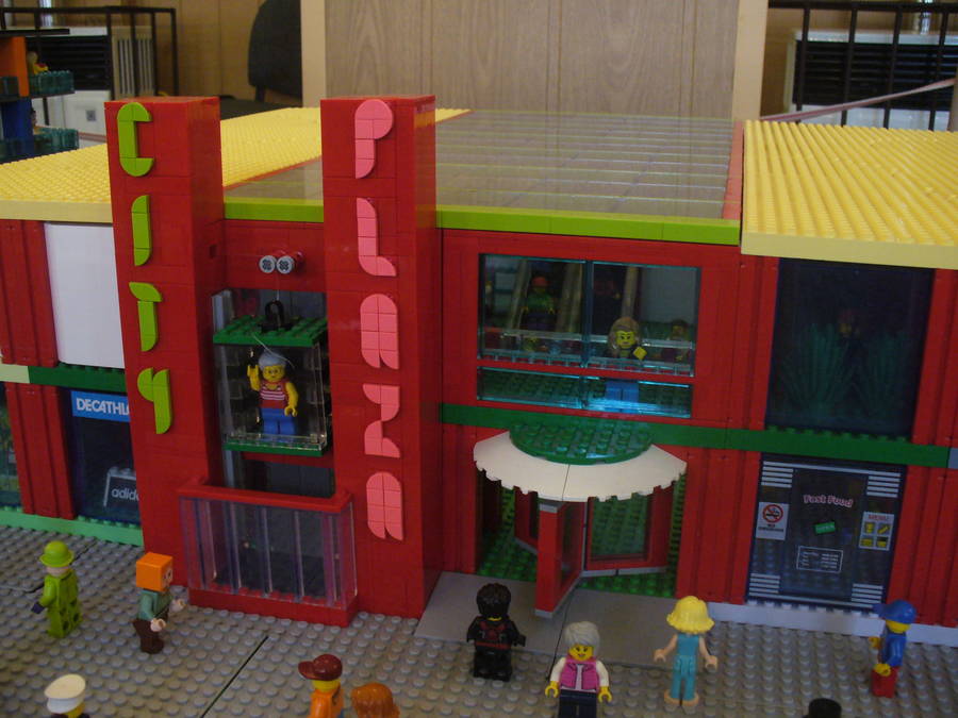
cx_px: 479
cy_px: 359
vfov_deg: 38.7
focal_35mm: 37
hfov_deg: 50.1
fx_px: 1024
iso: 200
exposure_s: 1/8
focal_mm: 6.1
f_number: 2.8
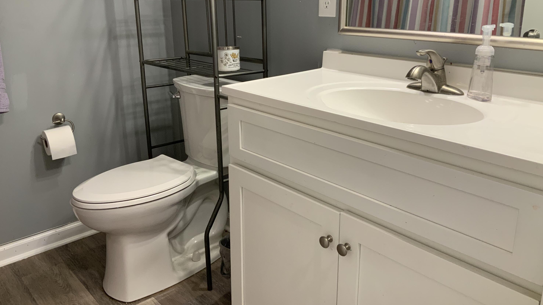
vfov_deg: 36.5
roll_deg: +0.7
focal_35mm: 32
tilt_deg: -15.4
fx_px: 461
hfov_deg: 61.0
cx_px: 272
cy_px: 119
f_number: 1.8
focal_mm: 3
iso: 80
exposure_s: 1/60
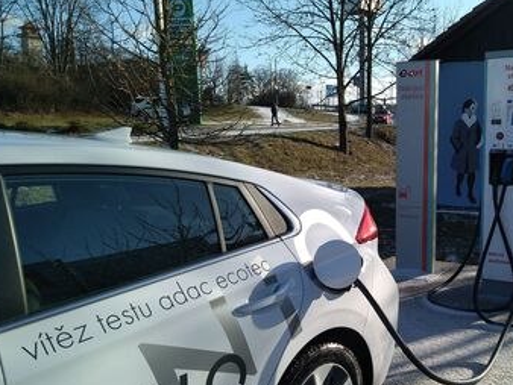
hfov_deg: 45.4
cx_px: 373
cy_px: 229
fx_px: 593
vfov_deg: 35.9
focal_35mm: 40
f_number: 2.2
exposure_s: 1/1049
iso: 100
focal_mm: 3.46
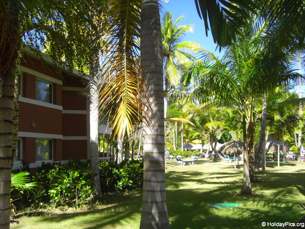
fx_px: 335
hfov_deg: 49.0
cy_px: 114
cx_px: 152
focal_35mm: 38
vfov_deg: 37.7
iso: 64
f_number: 2.7
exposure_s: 1/500
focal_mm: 6.2
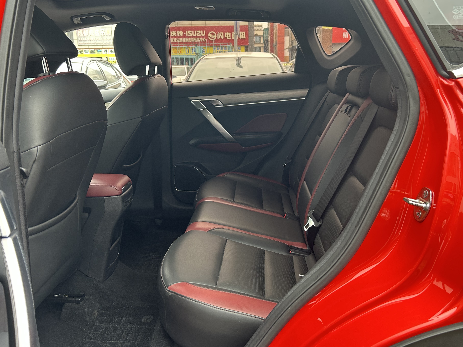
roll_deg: +1.7
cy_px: 155
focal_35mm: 29
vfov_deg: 48.1
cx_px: 245
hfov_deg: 61.6
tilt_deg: -12.6
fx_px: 388
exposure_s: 1/121
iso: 125
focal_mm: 5.7
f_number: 1.5
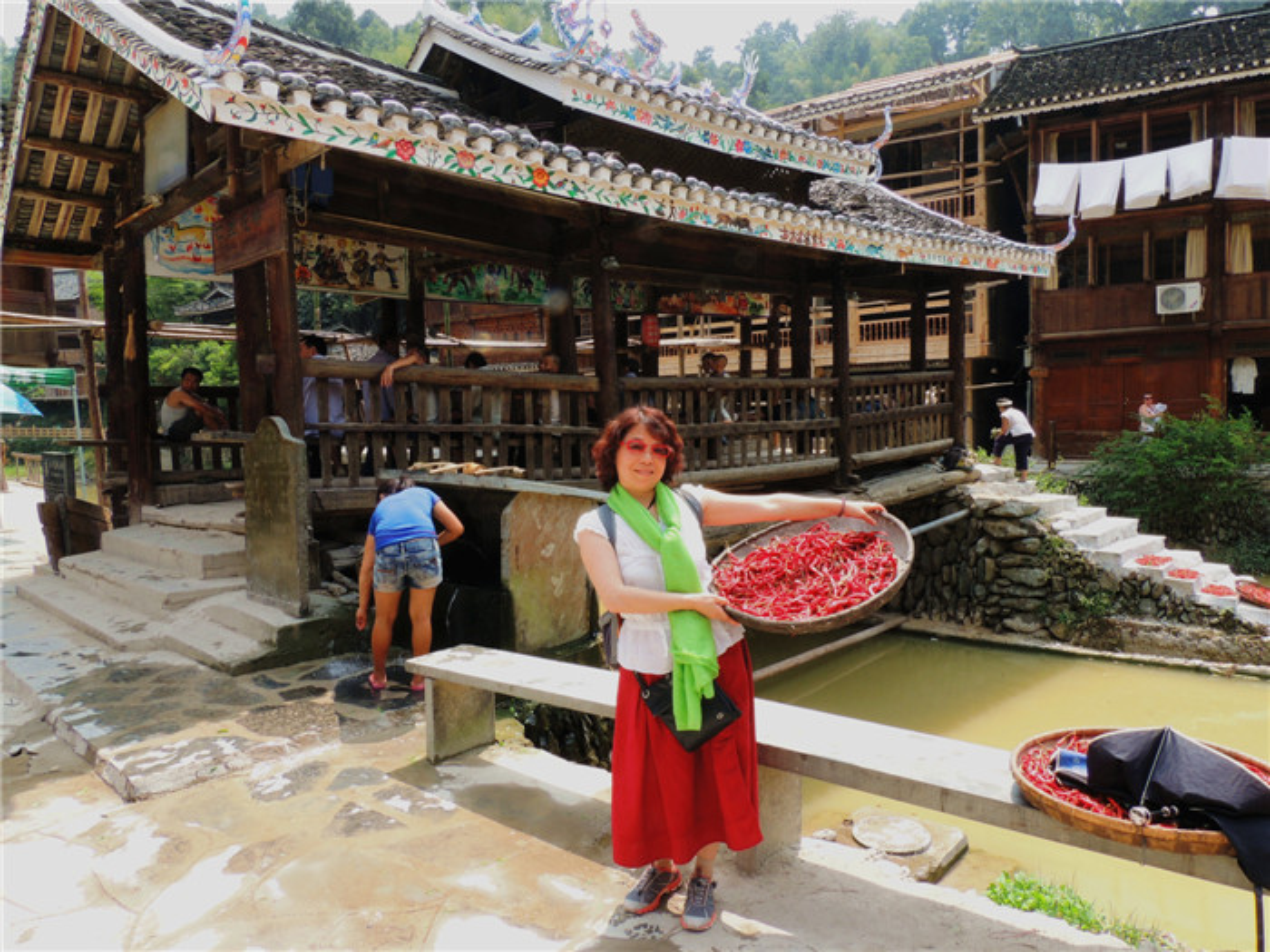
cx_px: 635
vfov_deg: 56.8
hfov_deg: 71.6
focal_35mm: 24
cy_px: 476
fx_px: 881
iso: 100
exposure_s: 1/80
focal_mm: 4.3
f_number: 8.3
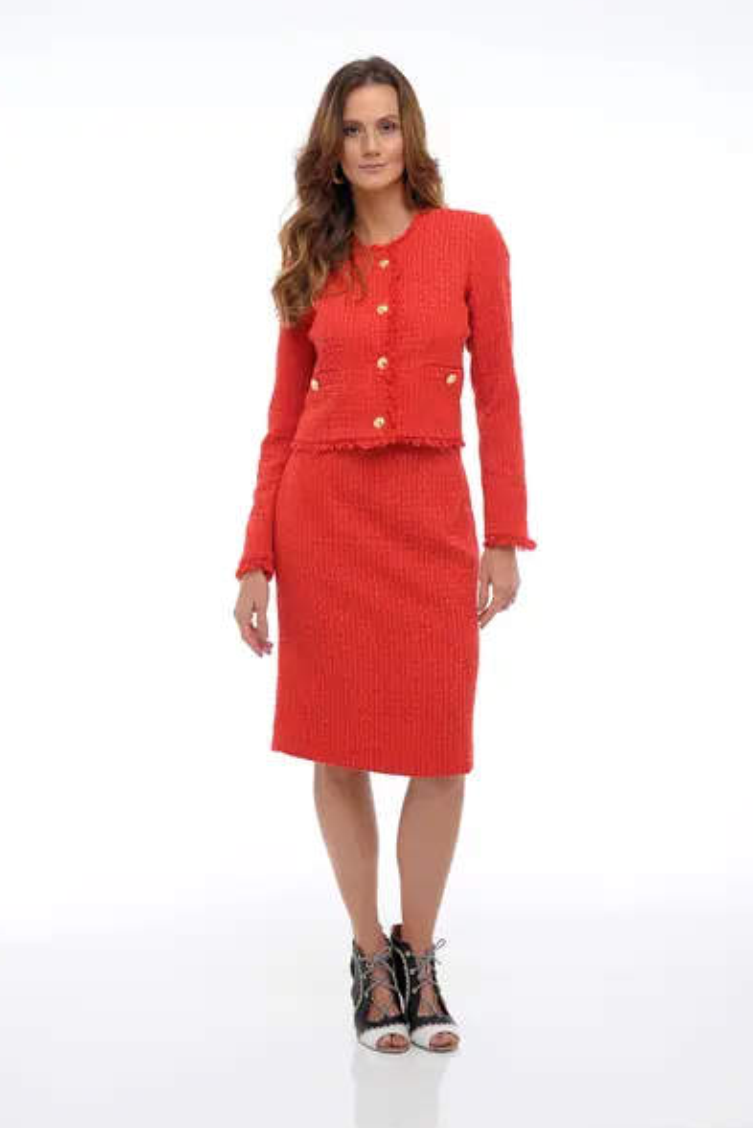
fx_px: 1850
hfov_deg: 23.0
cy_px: 559
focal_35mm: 59
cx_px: 373
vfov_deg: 33.9
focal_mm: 58
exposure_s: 1/160
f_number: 9
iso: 200
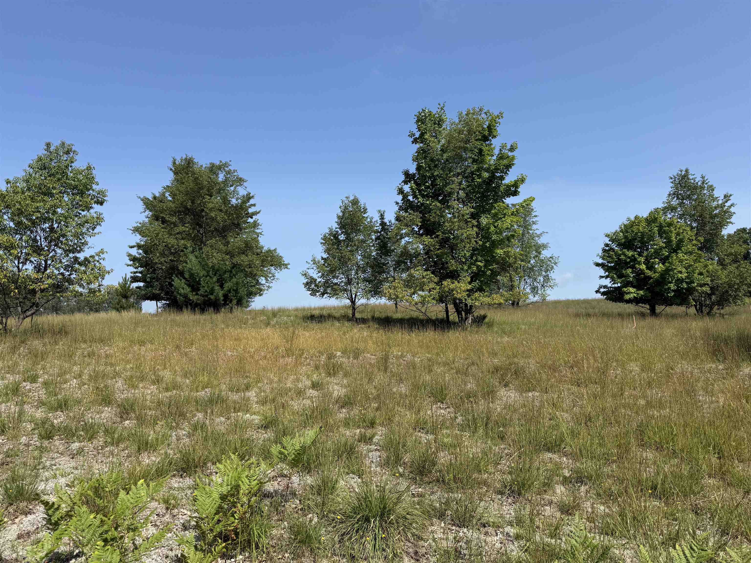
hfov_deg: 71.6
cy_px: 282
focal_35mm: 24
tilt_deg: +7.2
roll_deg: +1.6
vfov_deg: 56.8
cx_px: 376
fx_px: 521
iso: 80
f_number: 1.78
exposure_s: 1/4405
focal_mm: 6.76
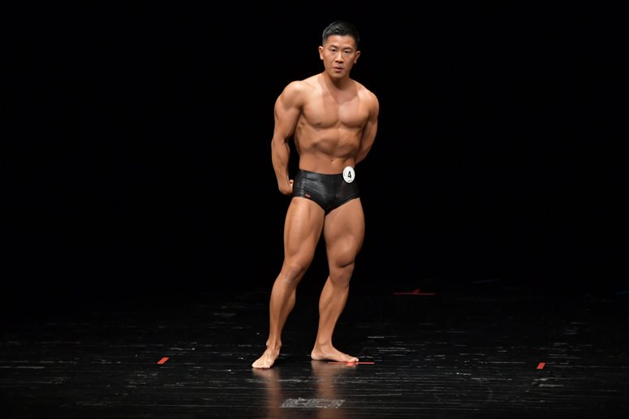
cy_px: 210
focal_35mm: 285
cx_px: 314
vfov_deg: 4.8
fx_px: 4977
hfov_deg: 7.2
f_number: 5.6
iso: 3200
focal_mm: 190
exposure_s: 1/400
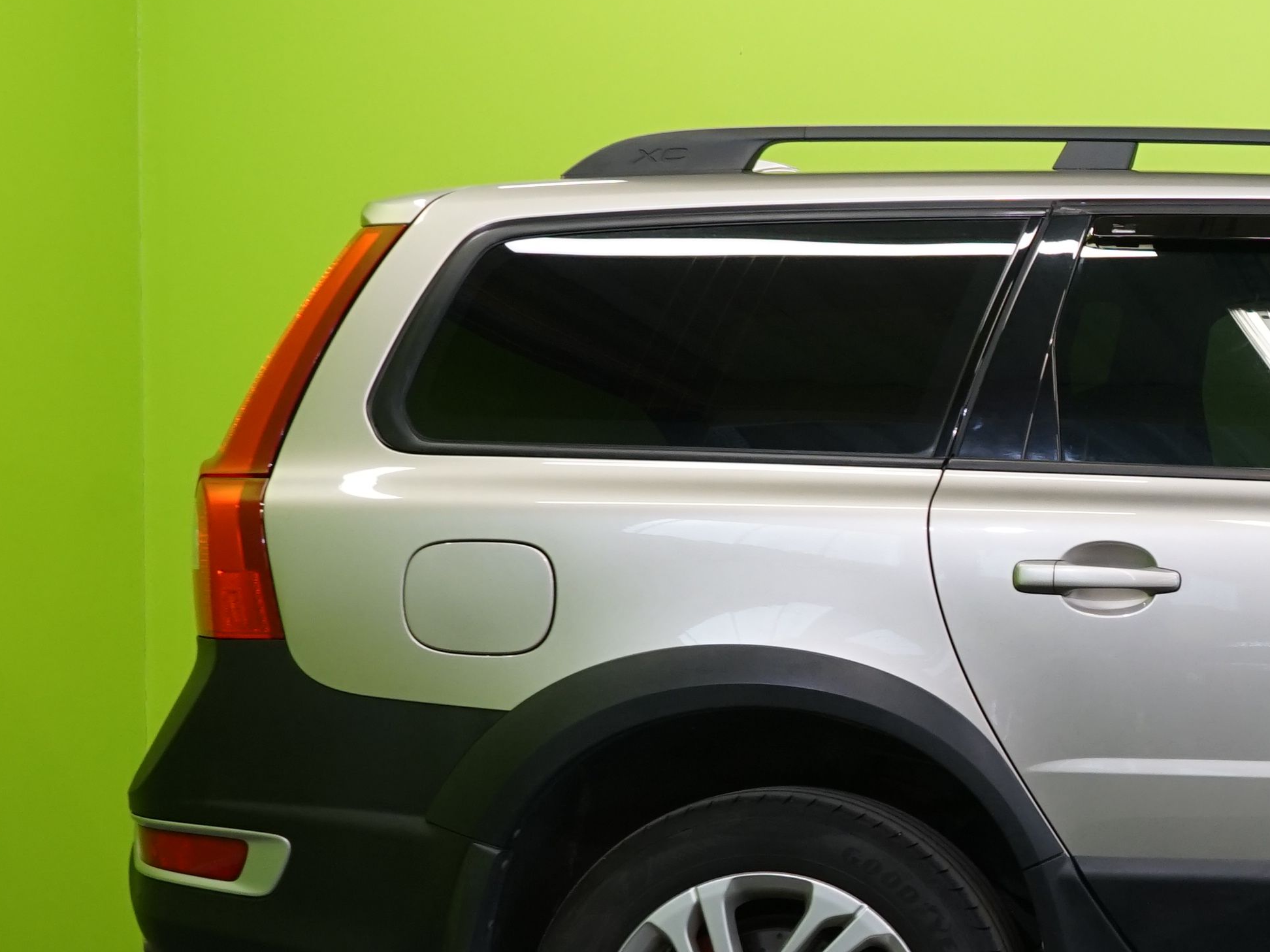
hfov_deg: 19.4
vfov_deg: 16.0
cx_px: 1732
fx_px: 3375
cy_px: 618
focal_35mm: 92
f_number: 6.3
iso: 640
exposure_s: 1/30
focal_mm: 31
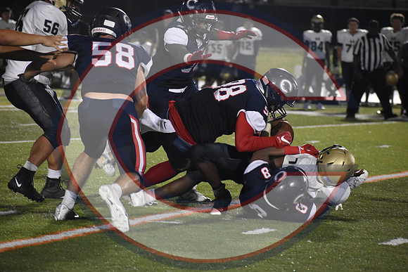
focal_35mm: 255
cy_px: 136
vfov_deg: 5.4
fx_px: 2891
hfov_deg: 8.1
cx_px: 204
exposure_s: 1/400
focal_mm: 170
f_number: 5
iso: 3200
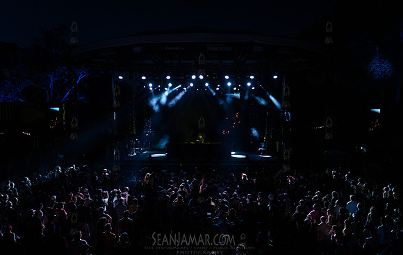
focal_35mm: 32
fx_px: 350
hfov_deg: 59.8
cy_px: 134
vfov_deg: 40.0
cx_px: 201
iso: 6400
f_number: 4
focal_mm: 31
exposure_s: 1/400
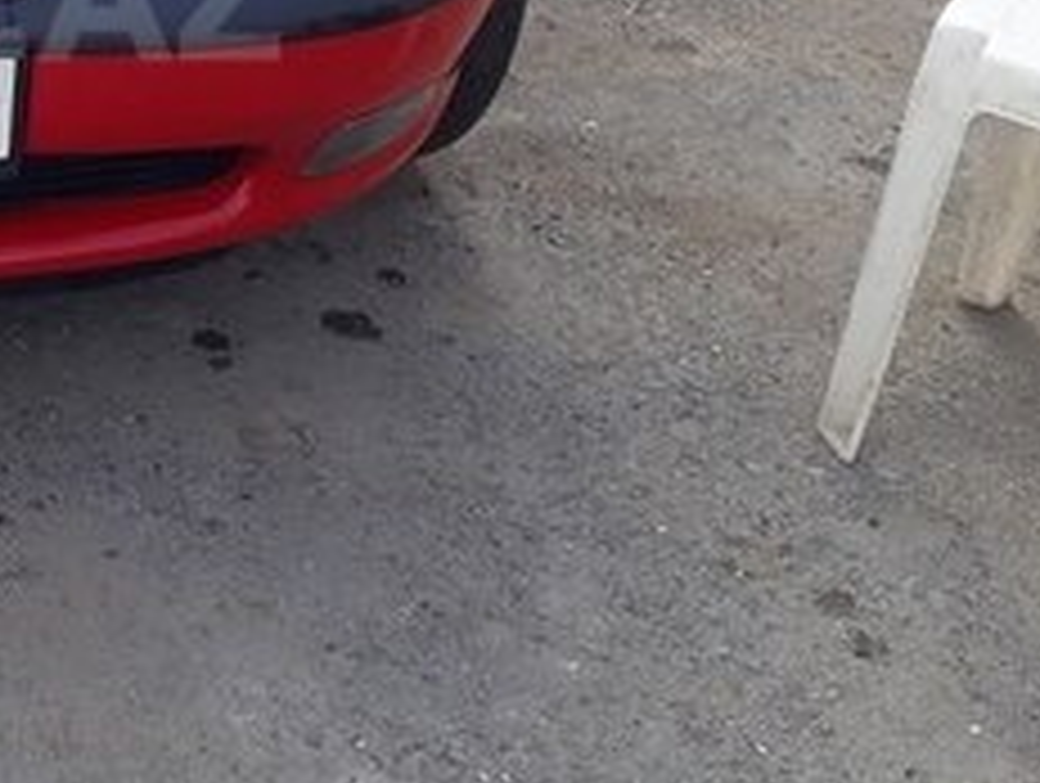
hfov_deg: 23.3
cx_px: -180
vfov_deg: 18.7
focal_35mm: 77
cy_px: -7
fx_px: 2317
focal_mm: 3.6
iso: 40
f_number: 1.9
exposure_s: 1/238
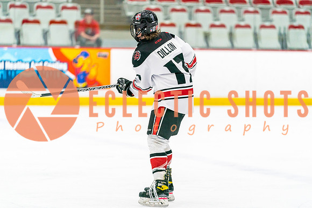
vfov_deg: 6.9
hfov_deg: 10.3
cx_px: 156
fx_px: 1734
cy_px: 104
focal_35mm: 200
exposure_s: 1/1250
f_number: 2.8
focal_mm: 200
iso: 3200
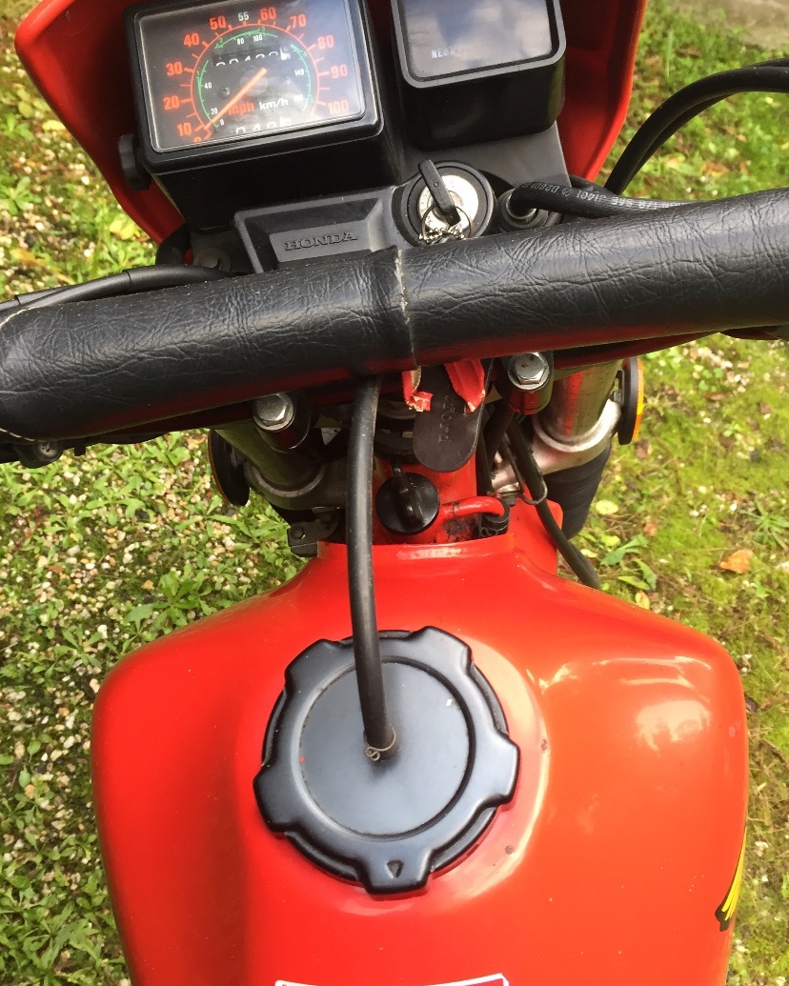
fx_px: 1022
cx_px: 416
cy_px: 462
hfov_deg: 42.2
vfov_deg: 51.5
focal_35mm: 35
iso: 40
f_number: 2.2
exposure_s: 1/33
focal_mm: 4.15
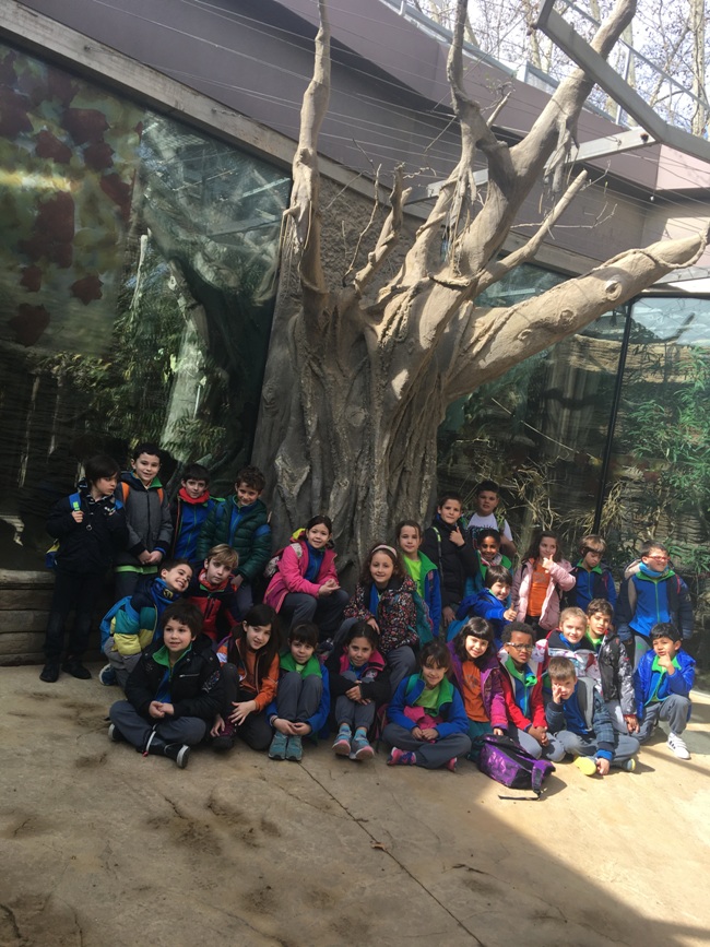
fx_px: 793
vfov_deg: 61.7
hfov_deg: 48.2
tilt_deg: +0.8
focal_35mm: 29
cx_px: 355
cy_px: 474
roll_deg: -9.9
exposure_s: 1/460
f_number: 2.2
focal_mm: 4.15
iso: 25
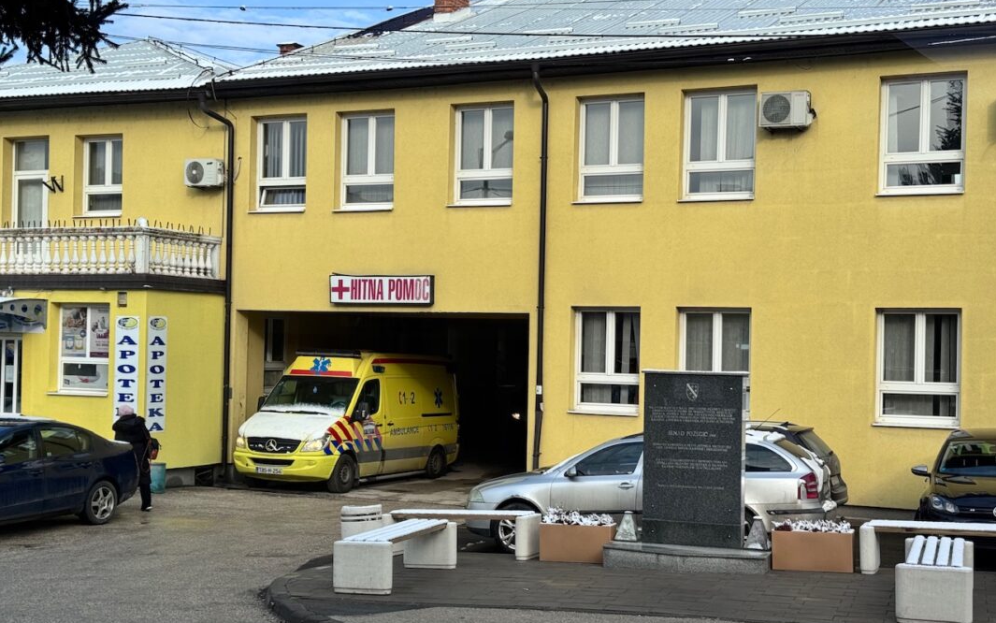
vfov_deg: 25.3
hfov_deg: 39.6
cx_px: 498
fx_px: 1385
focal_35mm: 51
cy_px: 334
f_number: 1.78
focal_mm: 6.76
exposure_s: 1/2513
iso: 64
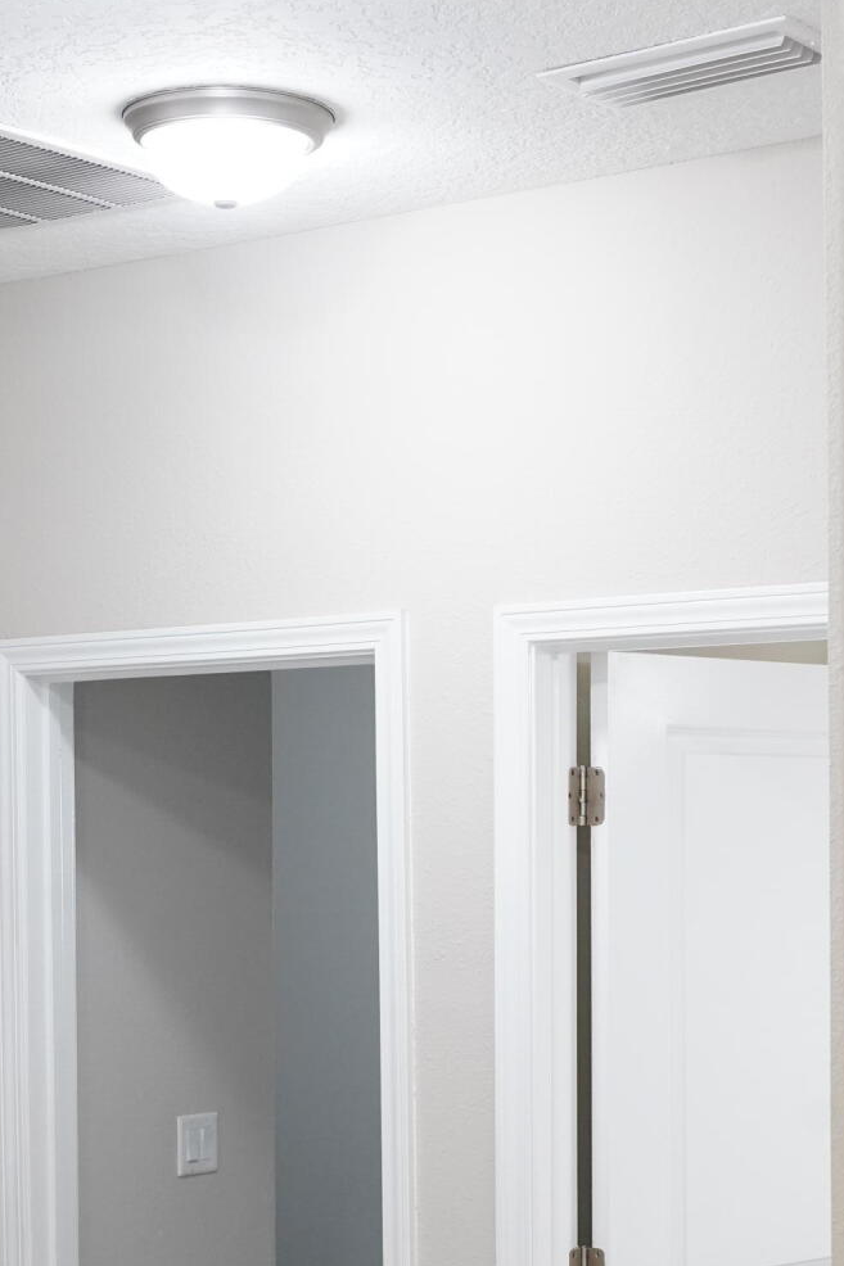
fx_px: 2498
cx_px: 383
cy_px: 899
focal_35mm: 71
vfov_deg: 28.2
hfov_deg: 19.2
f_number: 6.3
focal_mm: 35
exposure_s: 1/60
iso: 3200
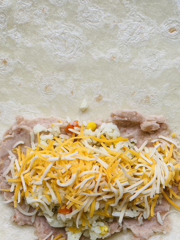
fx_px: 243
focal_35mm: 35
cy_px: 136
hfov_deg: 40.7
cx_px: 90
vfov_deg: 52.5
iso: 64
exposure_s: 1/121
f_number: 1.8
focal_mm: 4.25
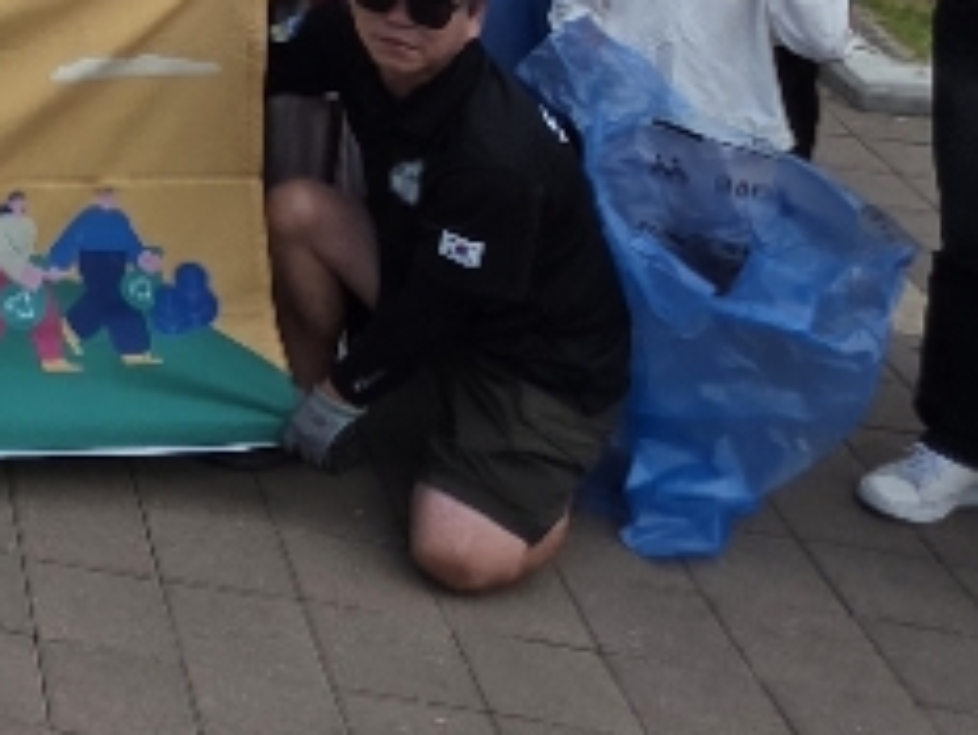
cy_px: -564
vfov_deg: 17.2
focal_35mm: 71
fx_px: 2008
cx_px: -815
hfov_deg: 19.7
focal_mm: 2.2
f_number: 1.9
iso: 40
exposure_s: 1/2043
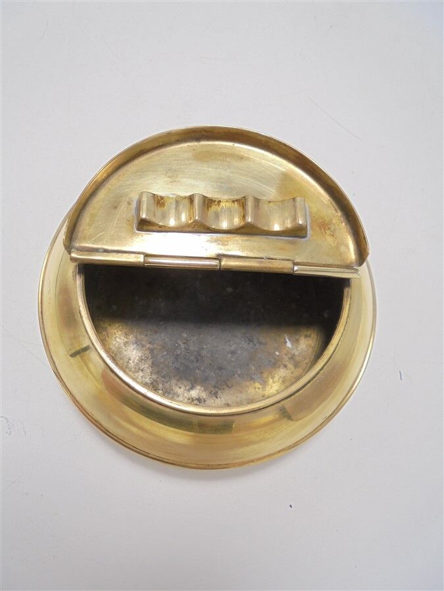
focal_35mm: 26
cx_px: 222
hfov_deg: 53.1
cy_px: 296
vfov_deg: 67.3
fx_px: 445
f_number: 3.5
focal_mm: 4.6
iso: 100
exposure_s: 1/60
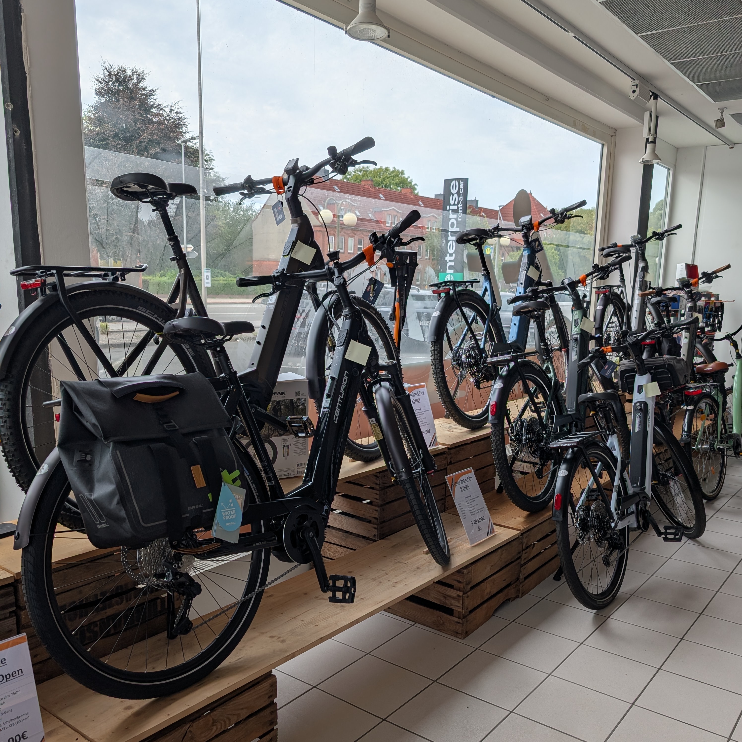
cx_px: 381
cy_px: 430
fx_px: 703
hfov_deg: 55.6
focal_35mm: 29
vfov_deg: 55.4
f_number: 1.68
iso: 22
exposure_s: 1/515
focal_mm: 6.9
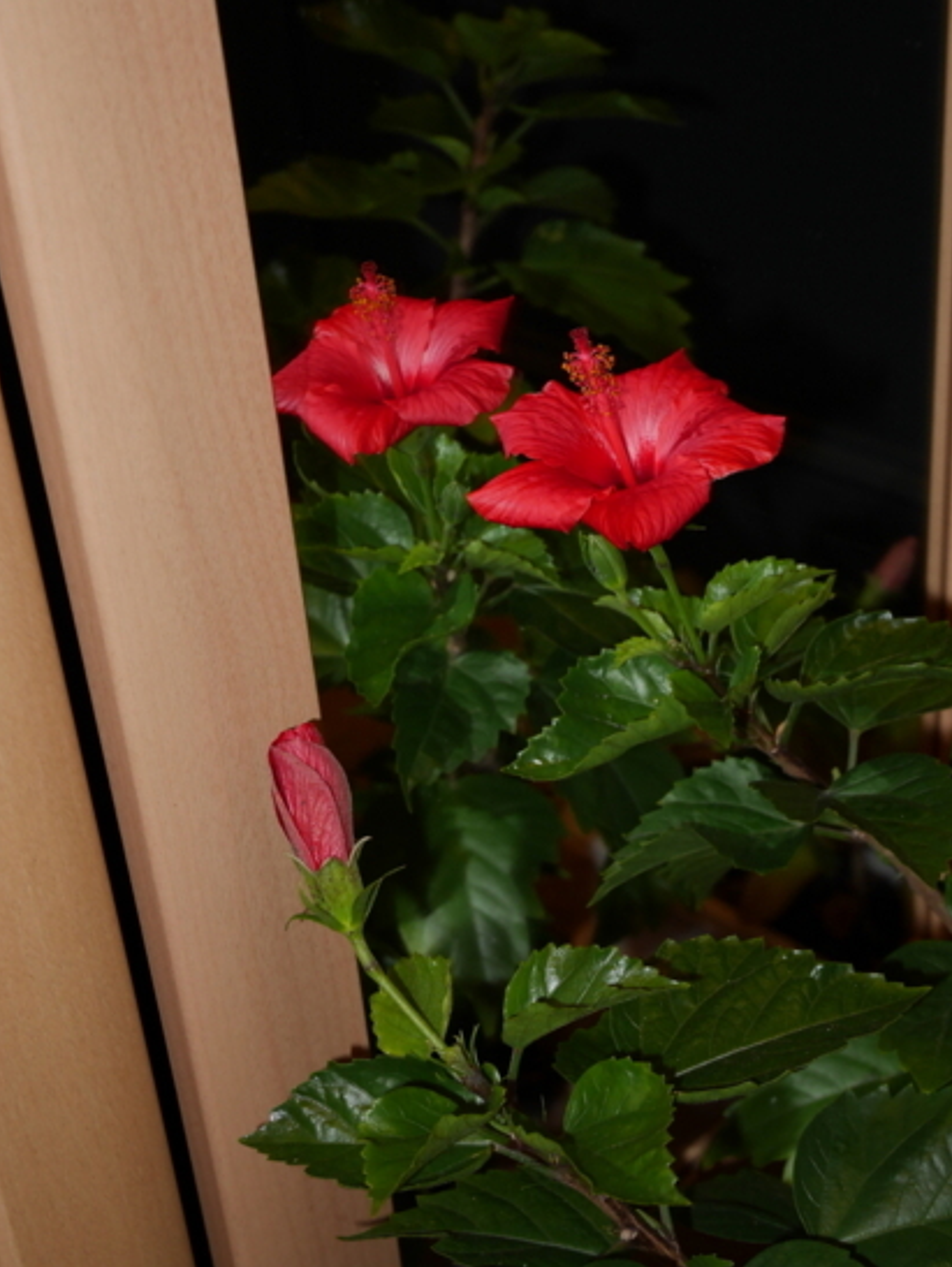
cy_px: 593
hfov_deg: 25.7
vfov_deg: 33.7
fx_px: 2088
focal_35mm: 57
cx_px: 471
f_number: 5.3
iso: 800
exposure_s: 1/50
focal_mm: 26
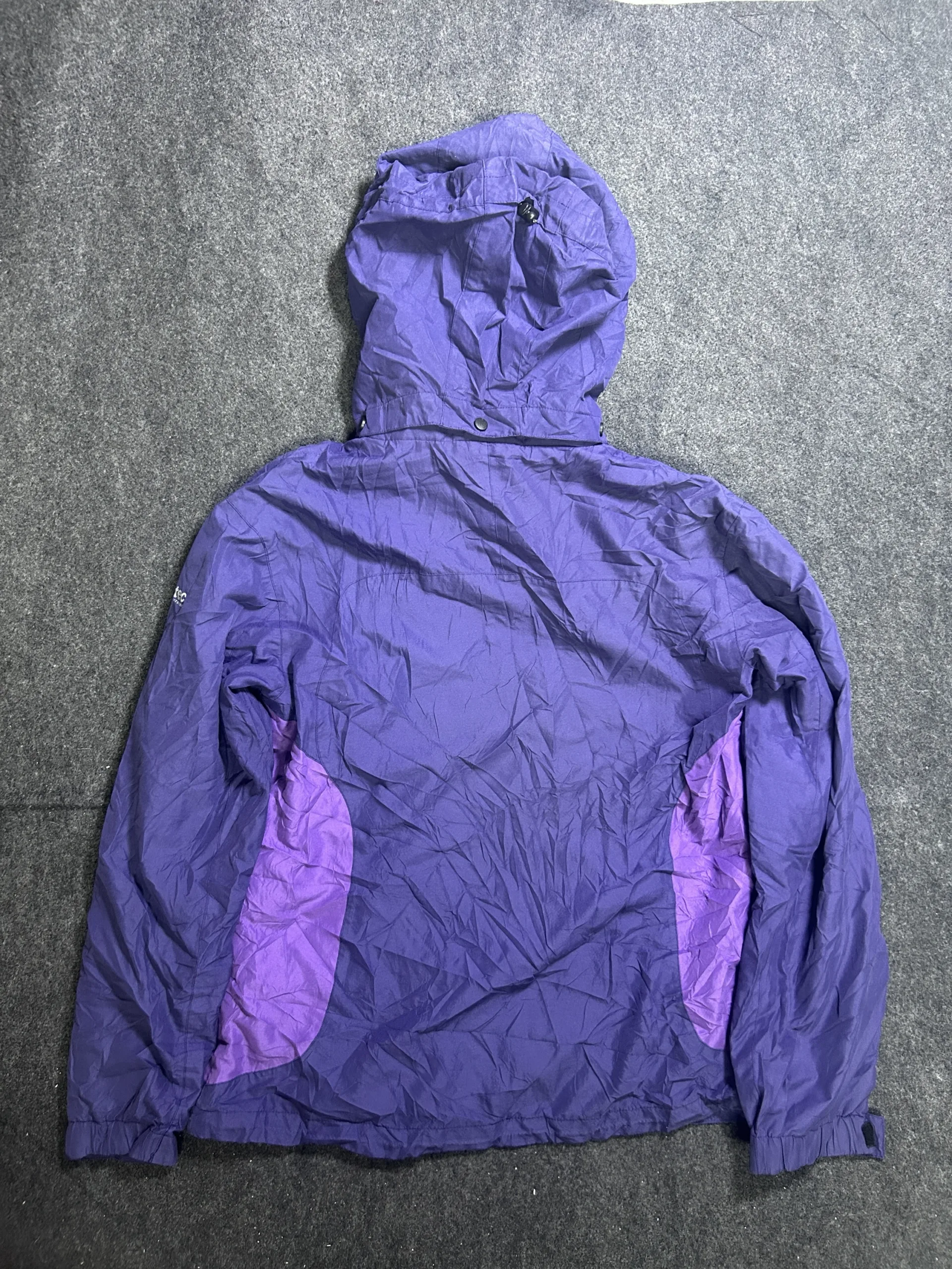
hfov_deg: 53.1
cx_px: 476
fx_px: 953
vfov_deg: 67.3
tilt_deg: -66.9
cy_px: 634
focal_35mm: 26
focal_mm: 5.7
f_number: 1.5
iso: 400
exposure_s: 1/33
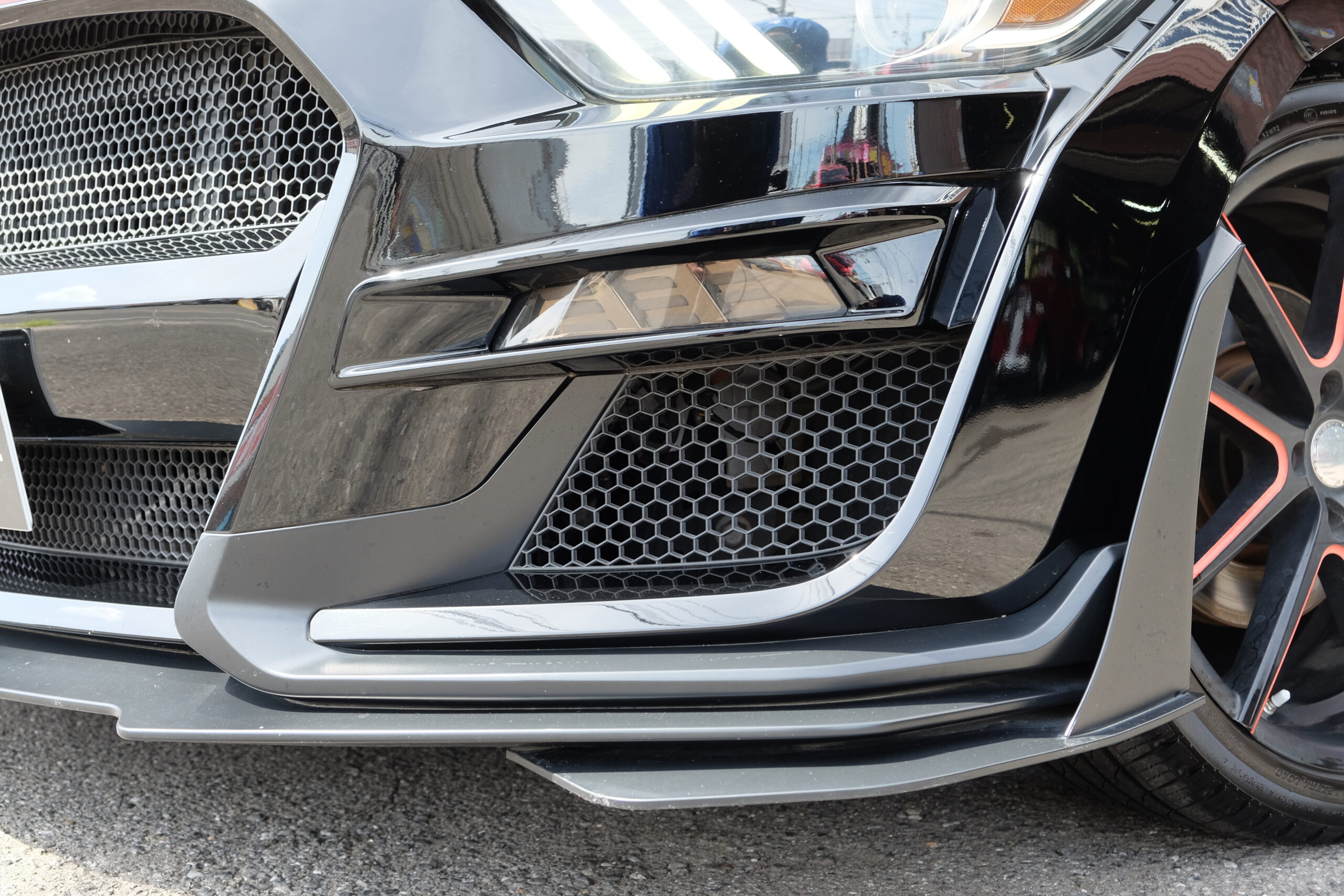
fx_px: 1605
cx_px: 672
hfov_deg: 45.4
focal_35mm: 43
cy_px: 448
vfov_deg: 31.2
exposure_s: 1/140
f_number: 4
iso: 400
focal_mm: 28.9
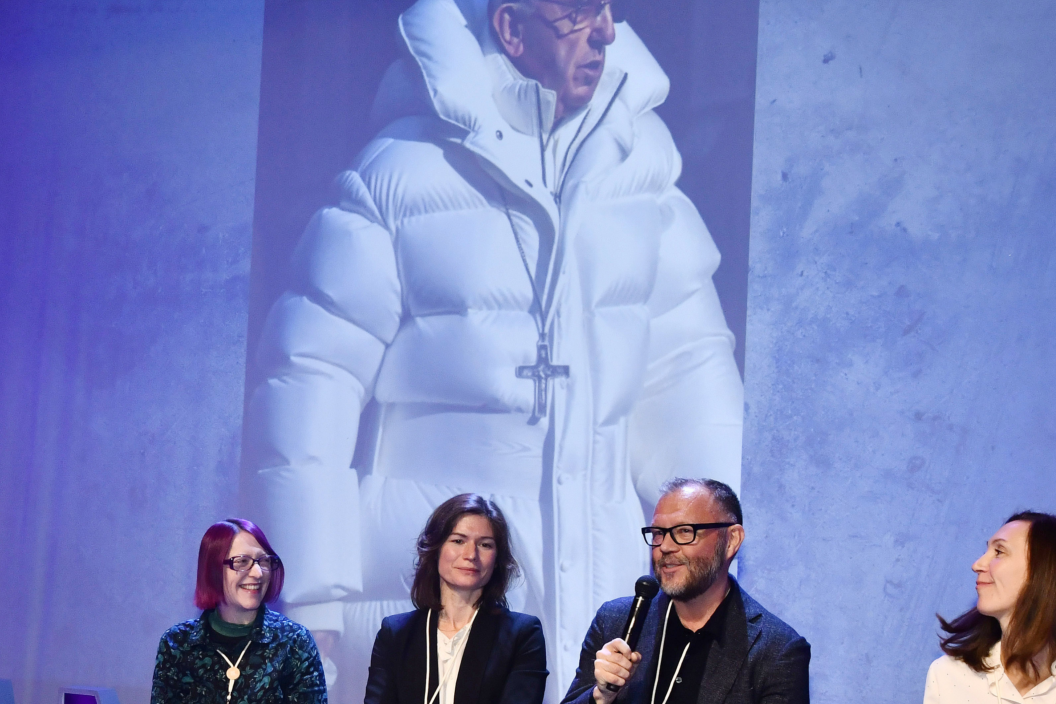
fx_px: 1848
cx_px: 273
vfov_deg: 21.3
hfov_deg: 31.4
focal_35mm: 63
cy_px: 555
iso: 1250
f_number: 5.6
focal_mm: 24
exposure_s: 1/125
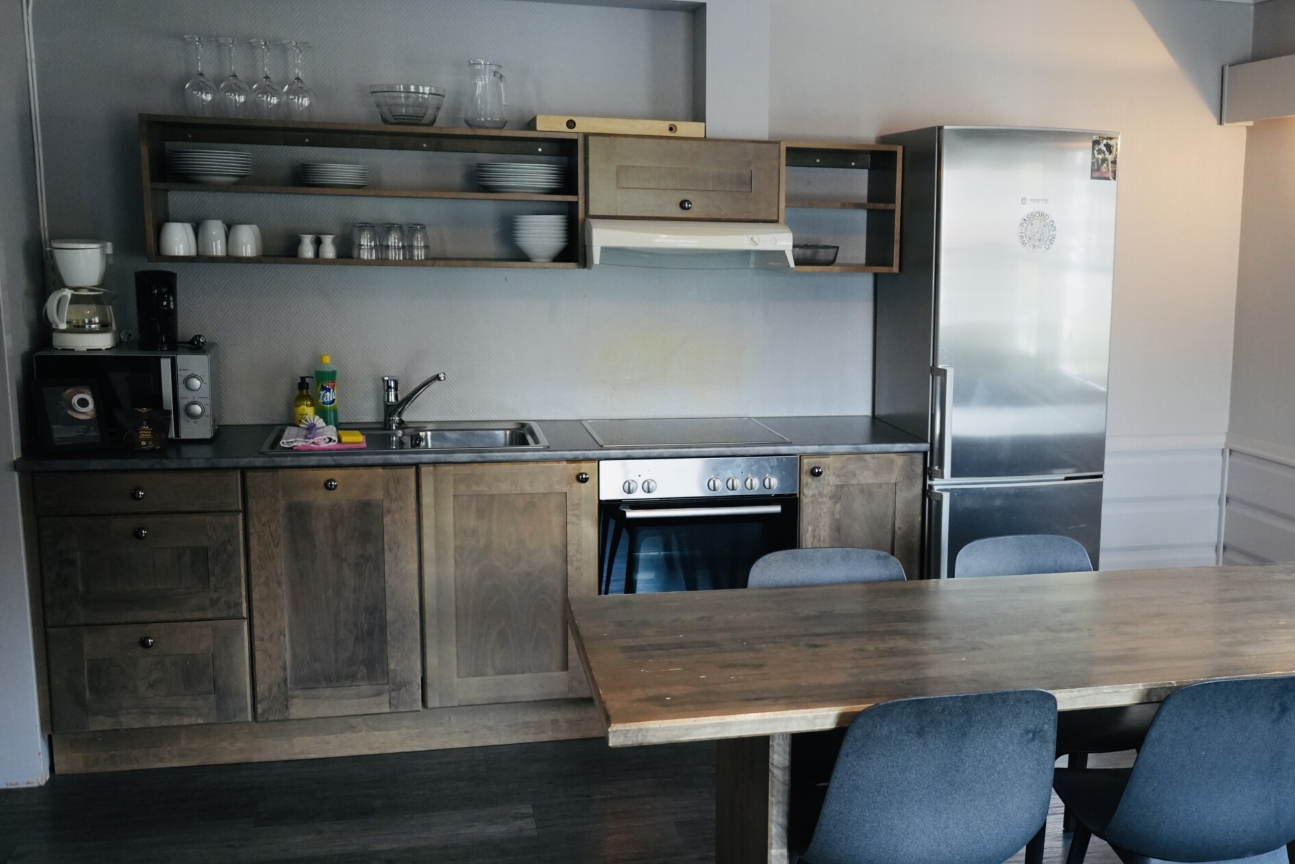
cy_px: 467
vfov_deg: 35.0
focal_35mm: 38
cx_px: 840
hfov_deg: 50.0
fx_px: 1367
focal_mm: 28
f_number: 3.5
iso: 2000
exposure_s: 1/160
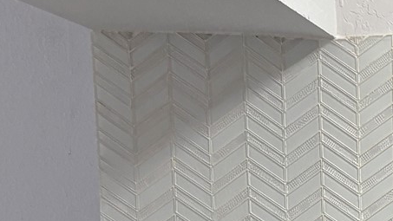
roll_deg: +0.1
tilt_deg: -5.4
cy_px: 427
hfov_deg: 14.3
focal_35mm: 128
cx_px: 759
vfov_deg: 9.0
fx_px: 1334
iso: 100
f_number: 1.6
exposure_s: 1/60
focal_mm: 5.96
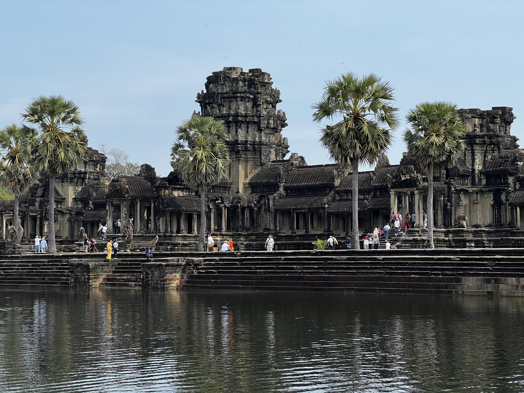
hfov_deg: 25.3
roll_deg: +0.3
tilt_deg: +3.7
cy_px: 196
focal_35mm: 77
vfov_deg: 19.1
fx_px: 1166
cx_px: 262
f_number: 2.8
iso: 32
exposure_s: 1/552
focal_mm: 9
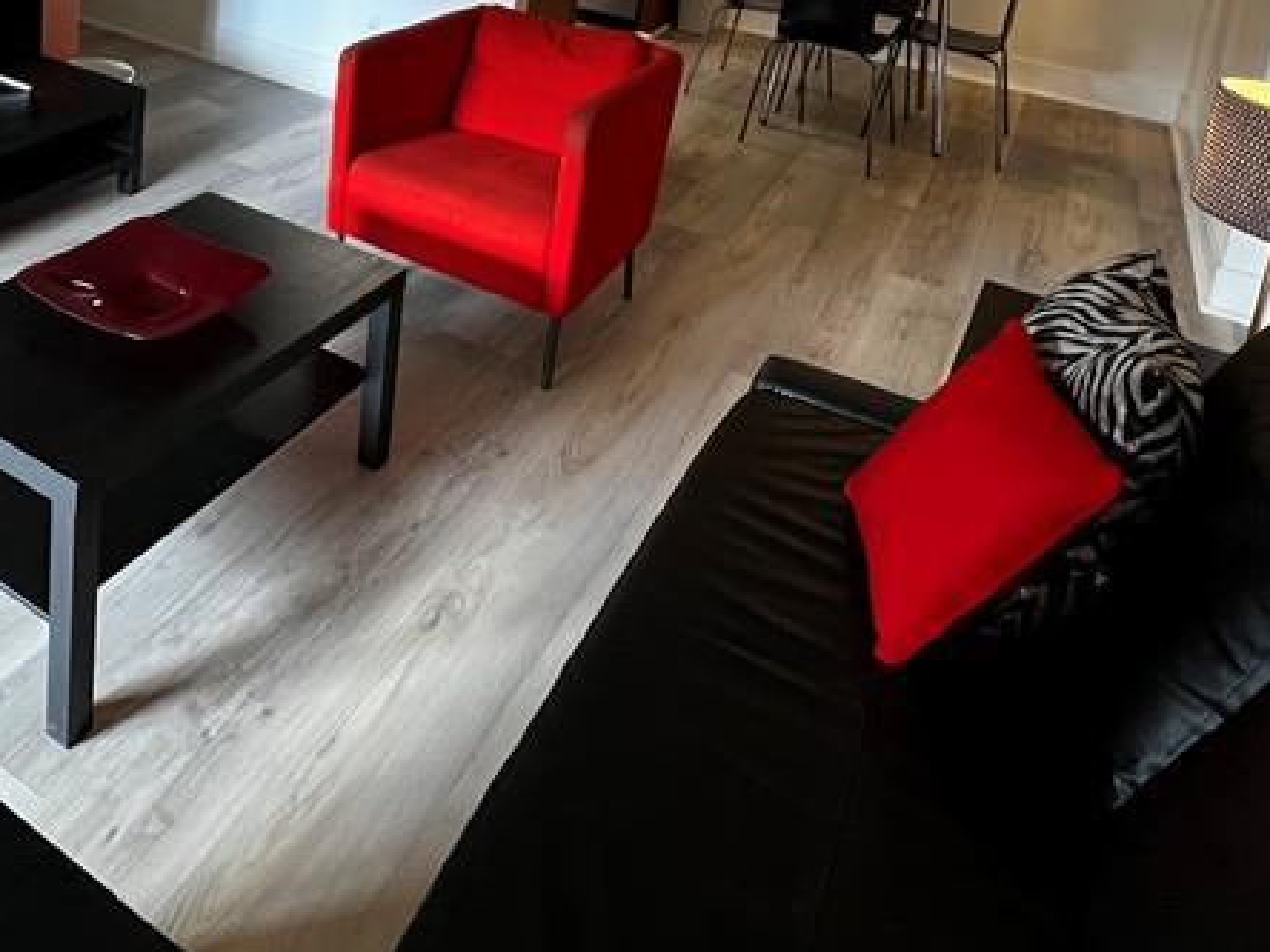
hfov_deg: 58.3
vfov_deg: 39.2
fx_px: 1101
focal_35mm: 30
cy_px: -71
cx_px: 403
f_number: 1.8
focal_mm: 1.57
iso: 320
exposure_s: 1/60
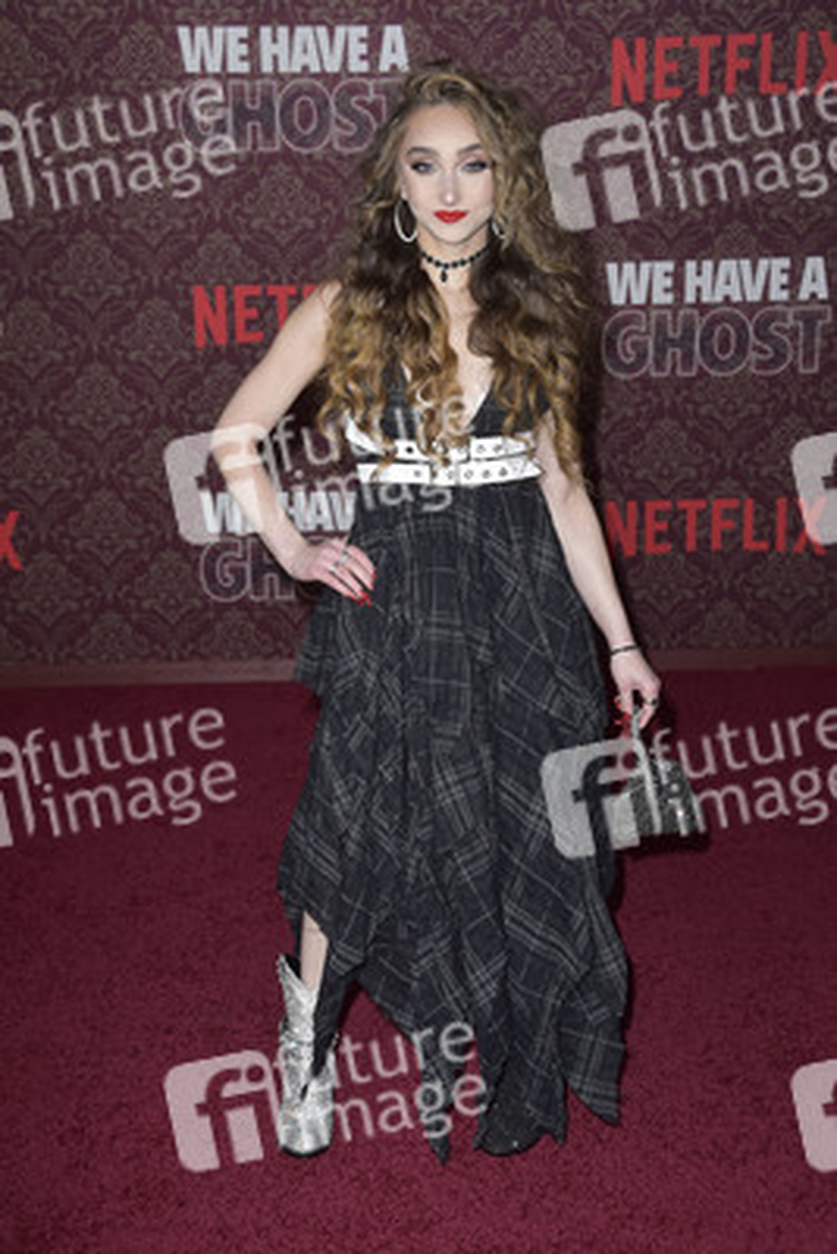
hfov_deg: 27.0
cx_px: 418
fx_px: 1742
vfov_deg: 39.6
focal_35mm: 50
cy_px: 627
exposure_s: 1/250
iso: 400
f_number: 6.3
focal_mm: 50
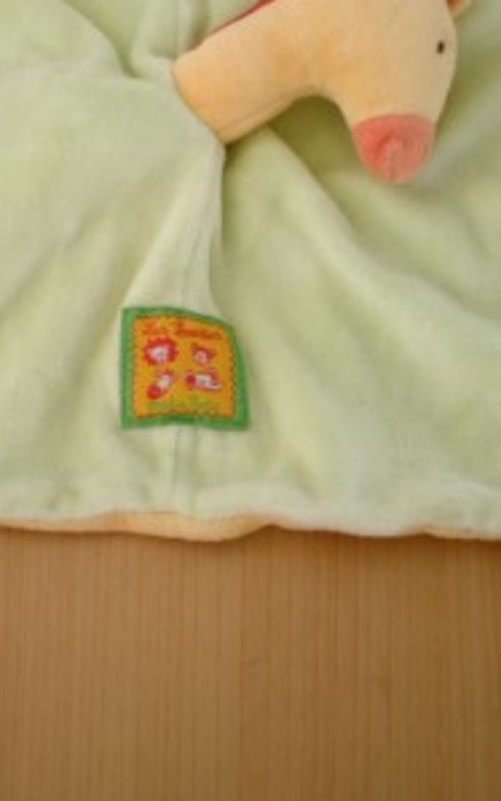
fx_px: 1528
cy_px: 236
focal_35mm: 70
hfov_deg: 18.6
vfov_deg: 29.1
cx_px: 188
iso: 64
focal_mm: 6.3
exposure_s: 1/54
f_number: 3.1
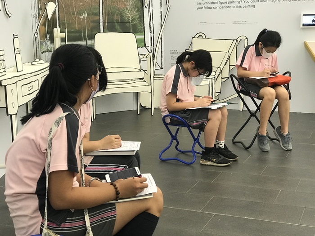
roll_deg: +0.6
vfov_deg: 25.7
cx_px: 158
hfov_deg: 33.8
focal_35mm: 57
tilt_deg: -10.3
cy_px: 118
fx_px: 519
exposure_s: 1/60
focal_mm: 6.6
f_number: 2.8
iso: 100
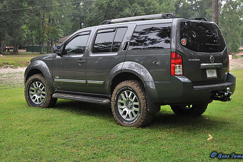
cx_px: 133
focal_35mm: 47
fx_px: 317
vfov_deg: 28.6
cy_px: 63
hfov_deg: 41.9
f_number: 6.3
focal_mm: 38
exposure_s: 1/125
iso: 200
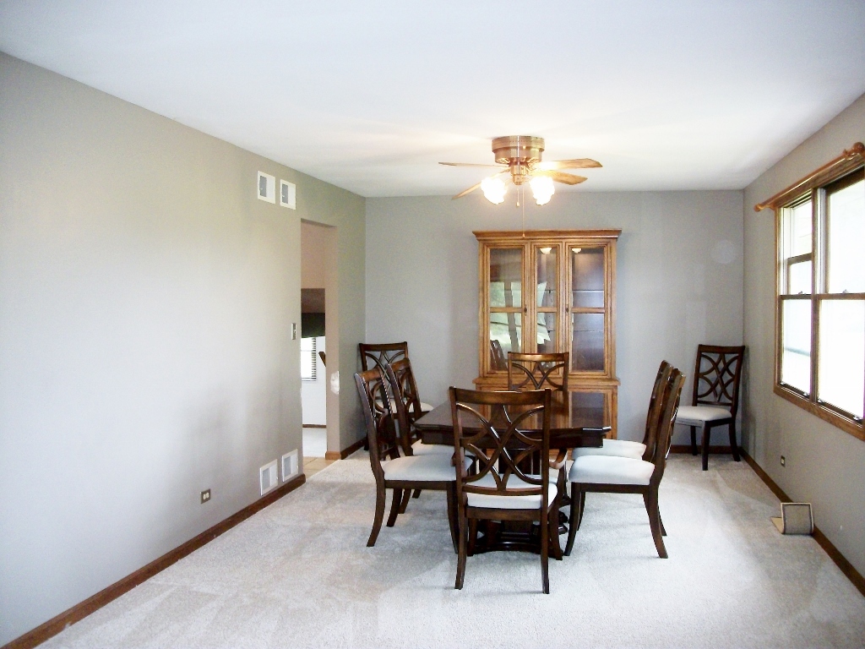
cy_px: 324
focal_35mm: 32
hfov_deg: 56.8
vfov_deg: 44.2
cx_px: 432
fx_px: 800
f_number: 2.9
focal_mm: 5.7
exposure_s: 1/30
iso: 250
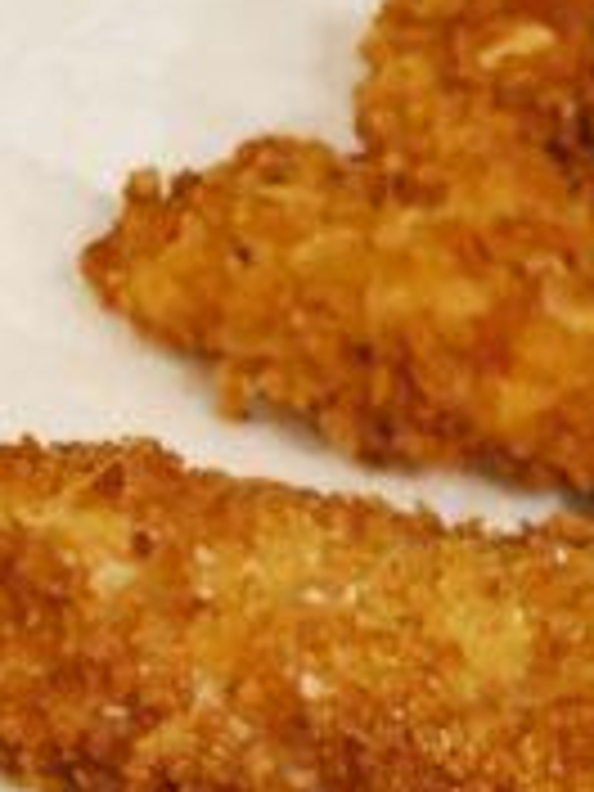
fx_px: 2128
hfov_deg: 14.7
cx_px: 907
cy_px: 1242
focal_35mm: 93
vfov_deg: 18.3
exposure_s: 1/30
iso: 640
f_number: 1.8
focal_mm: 4.25
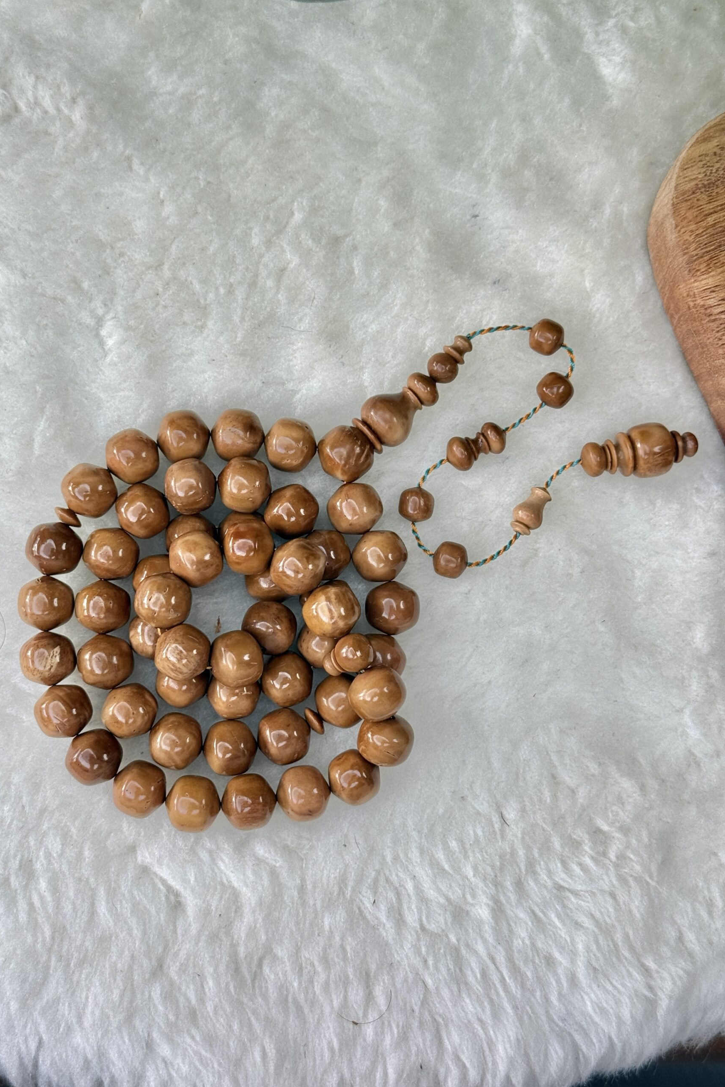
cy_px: 544
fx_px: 1510
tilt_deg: -84.8
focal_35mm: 50
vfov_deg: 39.6
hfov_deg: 27.0
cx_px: 318
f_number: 1.78
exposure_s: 1/149
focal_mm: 6.76
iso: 80
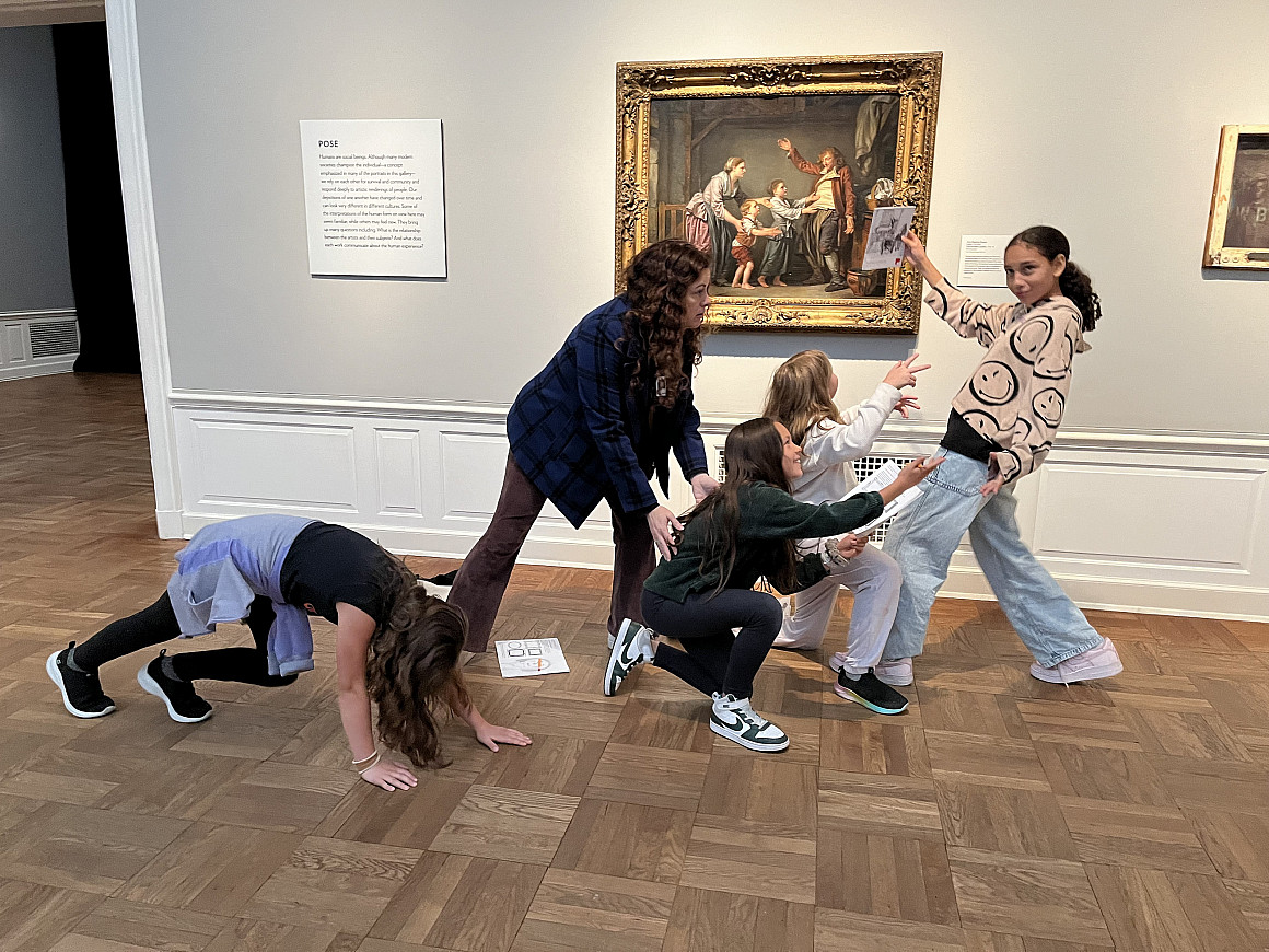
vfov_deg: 53.1
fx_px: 953
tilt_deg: -11.8
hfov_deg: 67.3
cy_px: 476
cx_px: 634
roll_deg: +0.5
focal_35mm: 26
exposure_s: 1/40
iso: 500
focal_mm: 5.1
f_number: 1.6
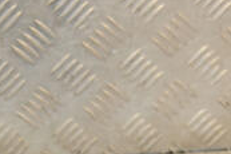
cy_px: 252
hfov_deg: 10.4
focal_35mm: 198
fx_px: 1269
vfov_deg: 6.8
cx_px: 152
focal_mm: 38
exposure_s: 1/200
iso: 800
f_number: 5.6
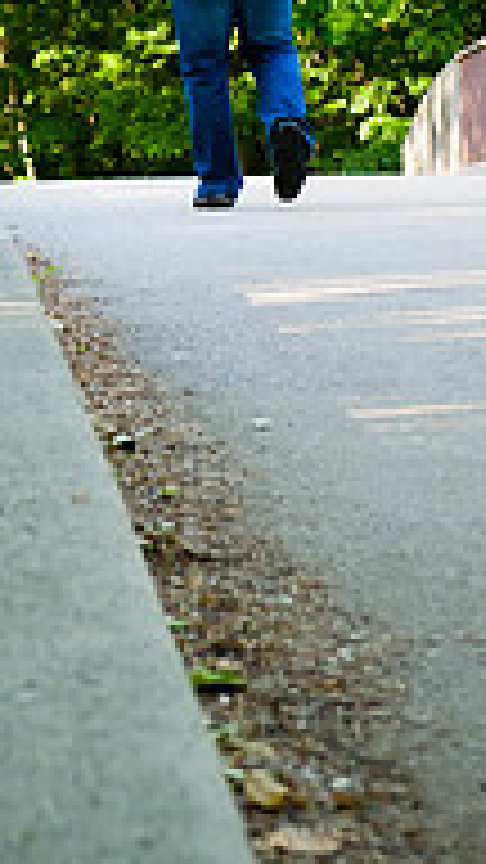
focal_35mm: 190
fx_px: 4353
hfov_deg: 6.4
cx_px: -27
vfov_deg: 11.3
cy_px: 72
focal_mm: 60
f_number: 4
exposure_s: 1/160
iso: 400
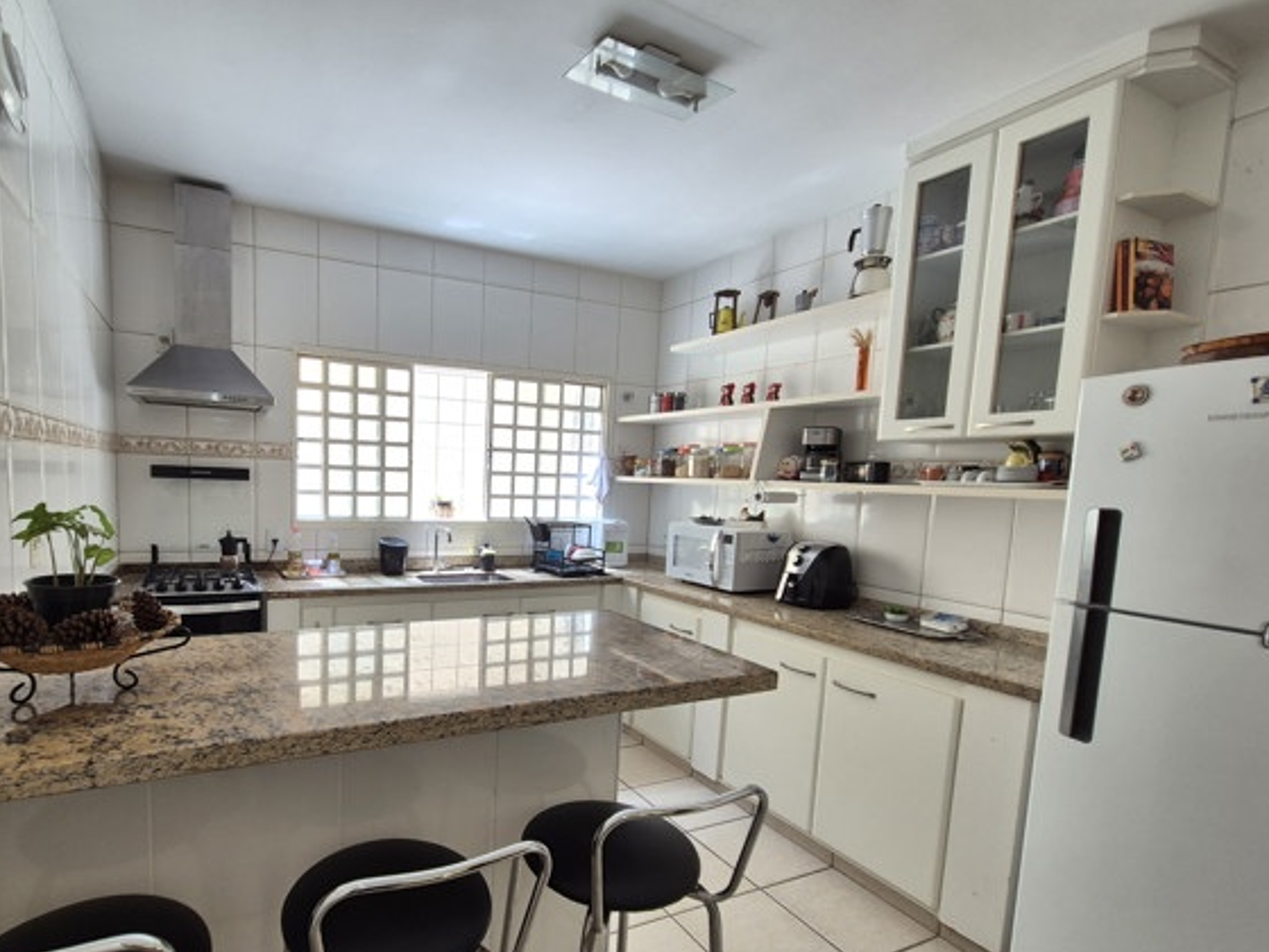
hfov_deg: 93.2
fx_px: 587
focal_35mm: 16
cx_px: 502
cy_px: 538
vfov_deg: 77.7
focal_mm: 2.2
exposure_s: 1/60
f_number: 2.2
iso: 64
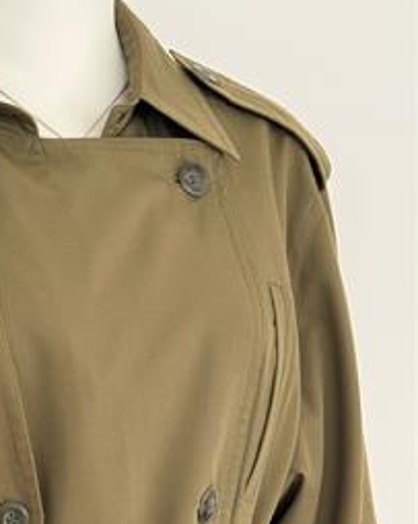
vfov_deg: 19.5
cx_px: 19
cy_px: 493
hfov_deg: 15.8
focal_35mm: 96
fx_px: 1485
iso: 100
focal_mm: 6.76
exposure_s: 1/50
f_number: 1.78
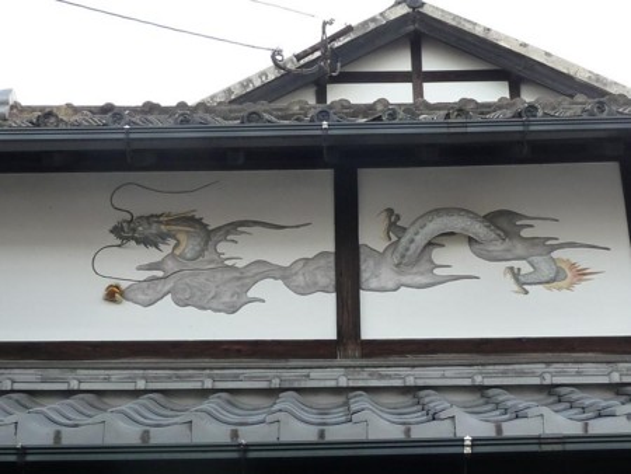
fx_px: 1222
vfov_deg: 22.0
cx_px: 316
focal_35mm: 67
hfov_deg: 29.0
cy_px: 237
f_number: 3.9
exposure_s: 1/40
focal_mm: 6.7
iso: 160
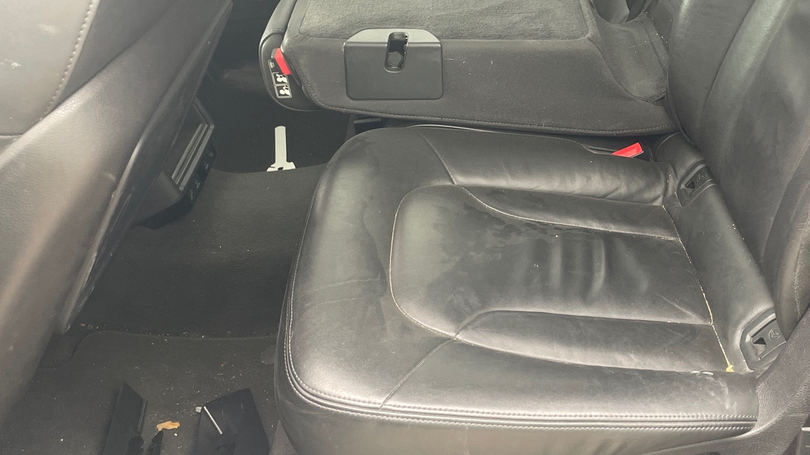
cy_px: 130
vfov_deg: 29.4
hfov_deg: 49.9
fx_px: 859
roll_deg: +8.1
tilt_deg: -28.4
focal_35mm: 40
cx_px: 516
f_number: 1.6
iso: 160
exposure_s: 1/60
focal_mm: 4.2
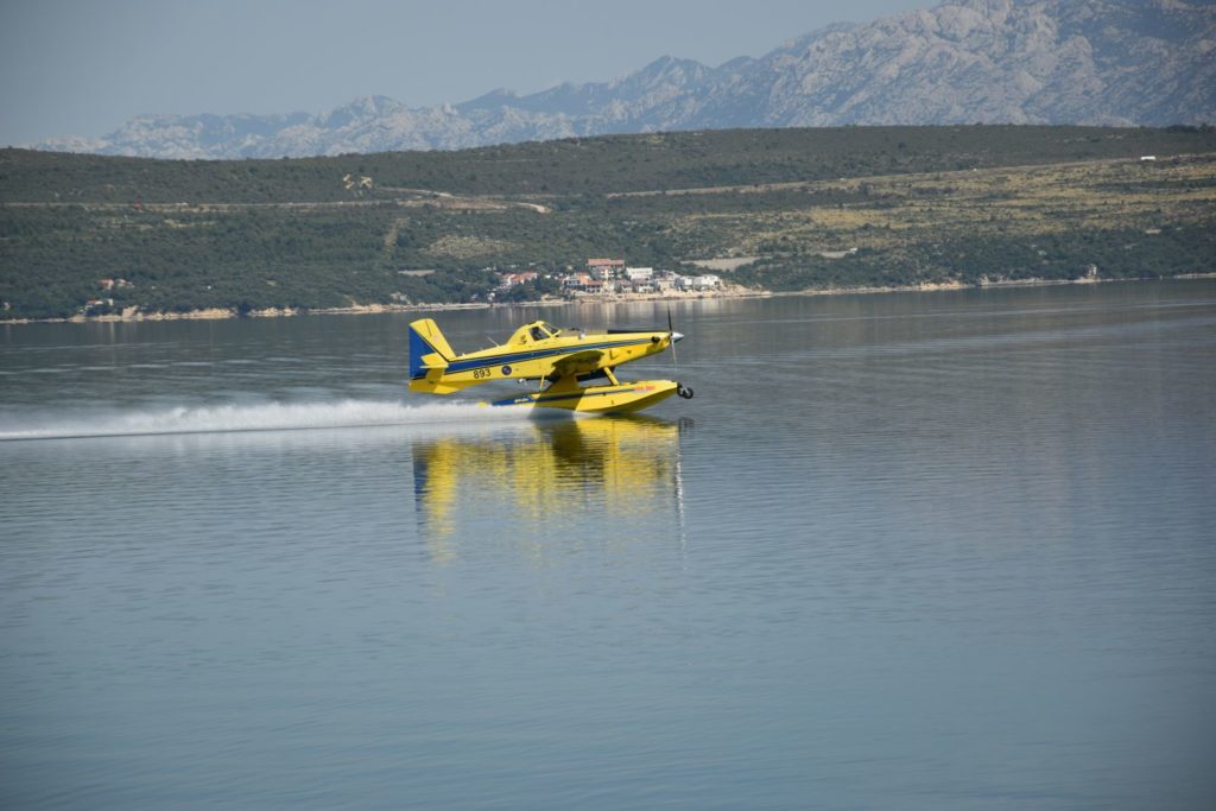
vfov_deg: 8.7
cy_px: 406
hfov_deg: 13.0
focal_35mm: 158
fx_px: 5320
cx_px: 608
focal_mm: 105
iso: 100
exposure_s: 1/640
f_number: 6.3
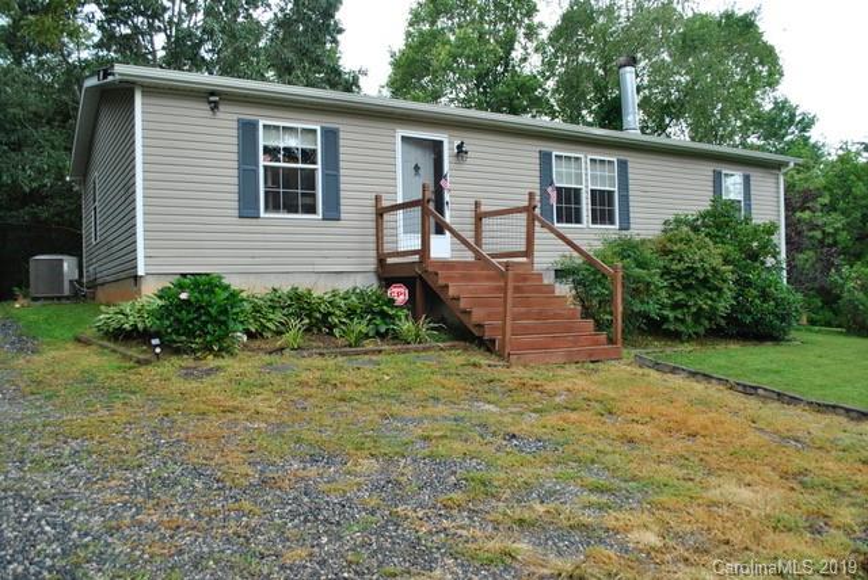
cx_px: 434
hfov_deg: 67.3
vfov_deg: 48.0
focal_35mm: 27
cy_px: 290
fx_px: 652
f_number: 5.6
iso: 140
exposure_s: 1/125
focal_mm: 18
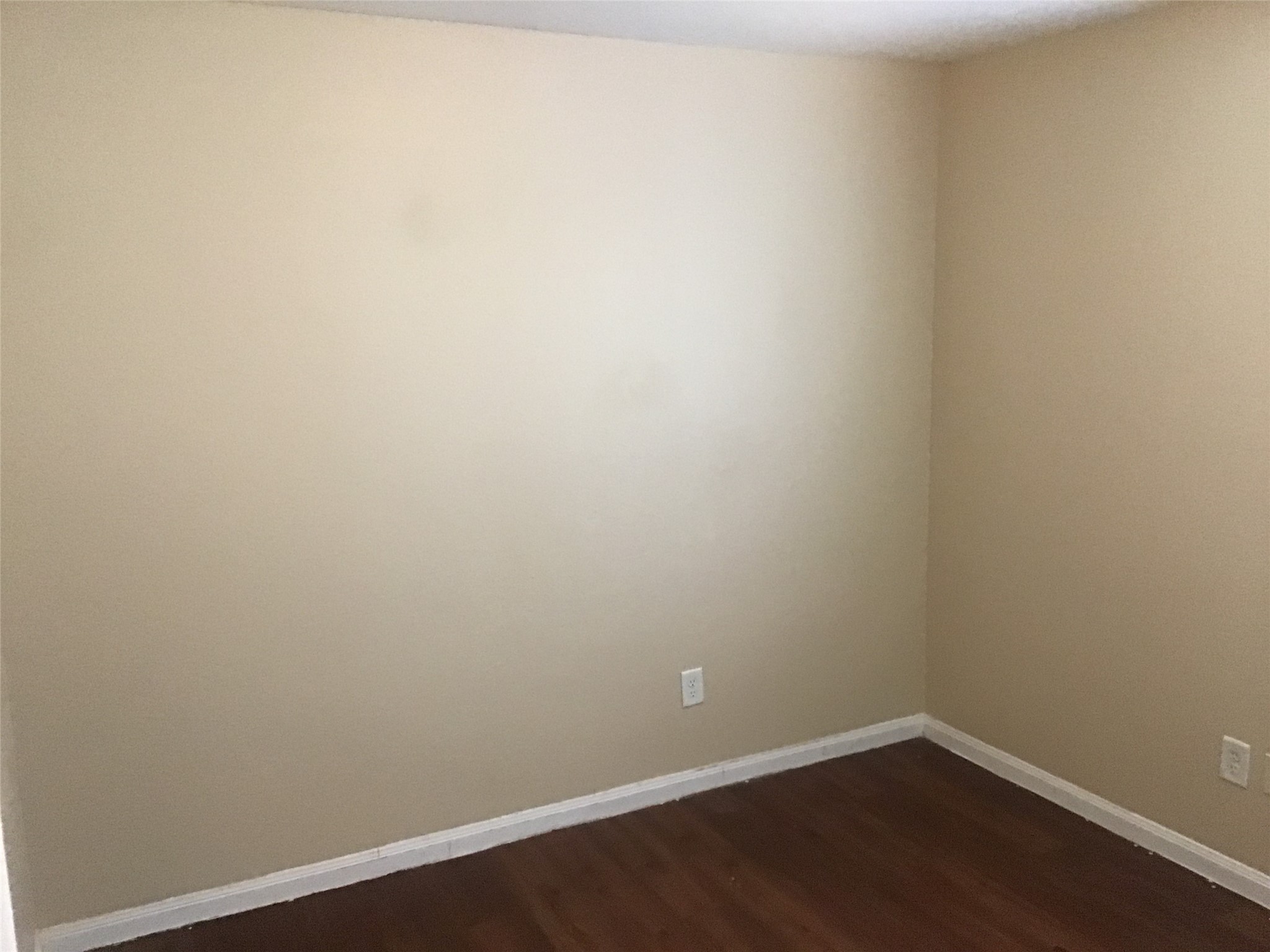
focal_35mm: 31
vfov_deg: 45.4
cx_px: 635
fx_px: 1137
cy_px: 476
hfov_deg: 58.4
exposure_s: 1/15
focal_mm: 3.3
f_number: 2.4
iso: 200
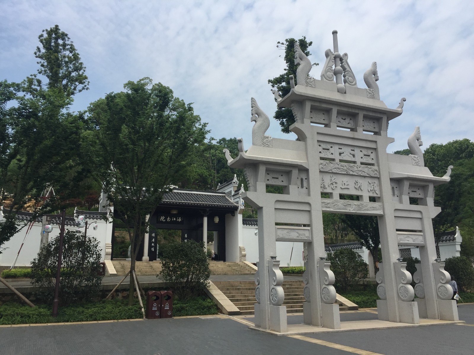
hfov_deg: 61.7
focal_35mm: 29
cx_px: 237
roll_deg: -1.4
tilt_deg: +16.4
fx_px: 397
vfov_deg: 48.2
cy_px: 178
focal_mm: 4.15
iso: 32
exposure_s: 1/2825
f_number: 2.2
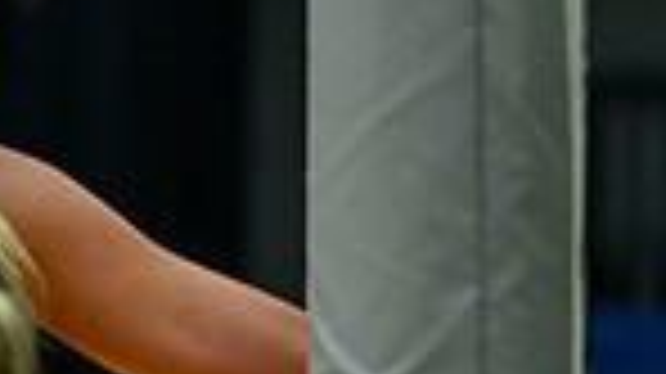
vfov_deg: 1.8
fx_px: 12212
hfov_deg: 3.1
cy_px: -41
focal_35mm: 692
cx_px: -795
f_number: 2.8
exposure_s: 1/1250
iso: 5000
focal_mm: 145
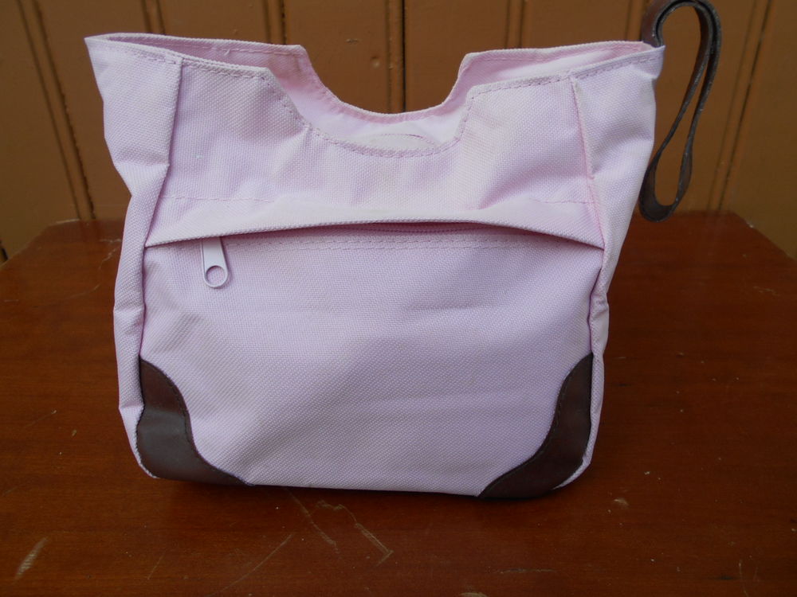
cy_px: 298
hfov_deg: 67.3
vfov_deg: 53.1
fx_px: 599
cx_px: 398
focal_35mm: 26
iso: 80
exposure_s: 1/250
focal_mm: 4.6
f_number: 3.2
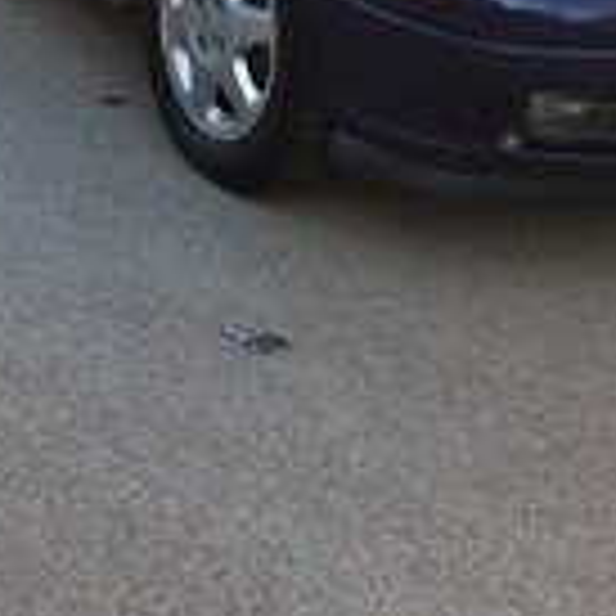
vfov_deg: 17.7
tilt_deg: -15.1
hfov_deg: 18.6
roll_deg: -3.3
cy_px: -144
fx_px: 1872
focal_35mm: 93
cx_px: 193
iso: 32
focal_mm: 4.15
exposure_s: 1/500
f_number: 2.2
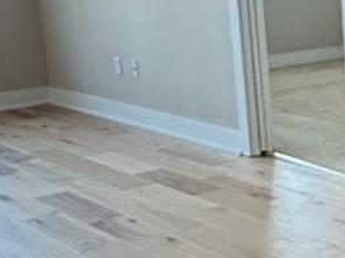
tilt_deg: -10.4
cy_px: 104
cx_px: 543
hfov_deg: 19.7
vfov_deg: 17.5
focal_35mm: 84
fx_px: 837
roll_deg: +1.1
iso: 400
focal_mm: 2.22
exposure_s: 1/120
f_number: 2.2
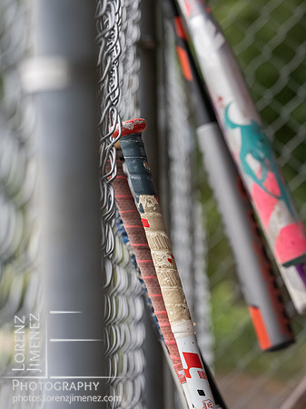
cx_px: 153
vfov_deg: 11.6
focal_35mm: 170
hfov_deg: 8.7
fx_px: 2006
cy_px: 204
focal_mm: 85
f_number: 3.2
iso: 3200
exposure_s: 1/1600
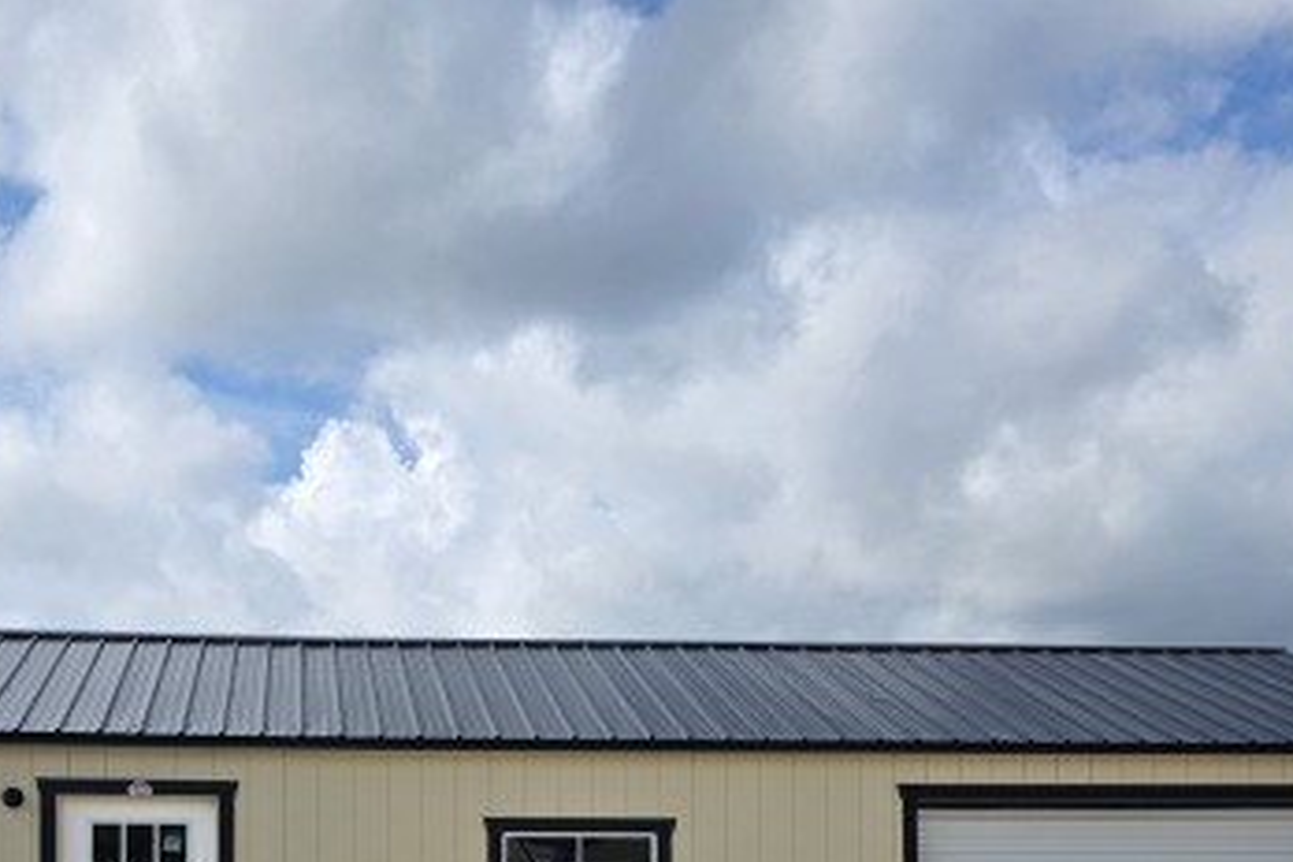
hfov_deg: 44.0
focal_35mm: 44
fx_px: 1580
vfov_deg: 28.4
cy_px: 884
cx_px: 450
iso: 80
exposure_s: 1/7944
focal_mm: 6.3
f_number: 1.7
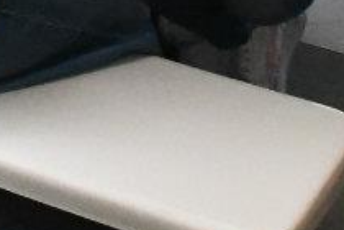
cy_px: -437
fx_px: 1987
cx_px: -319
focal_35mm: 208
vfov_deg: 6.1
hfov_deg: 9.3
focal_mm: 18
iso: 6400
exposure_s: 1/125
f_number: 8
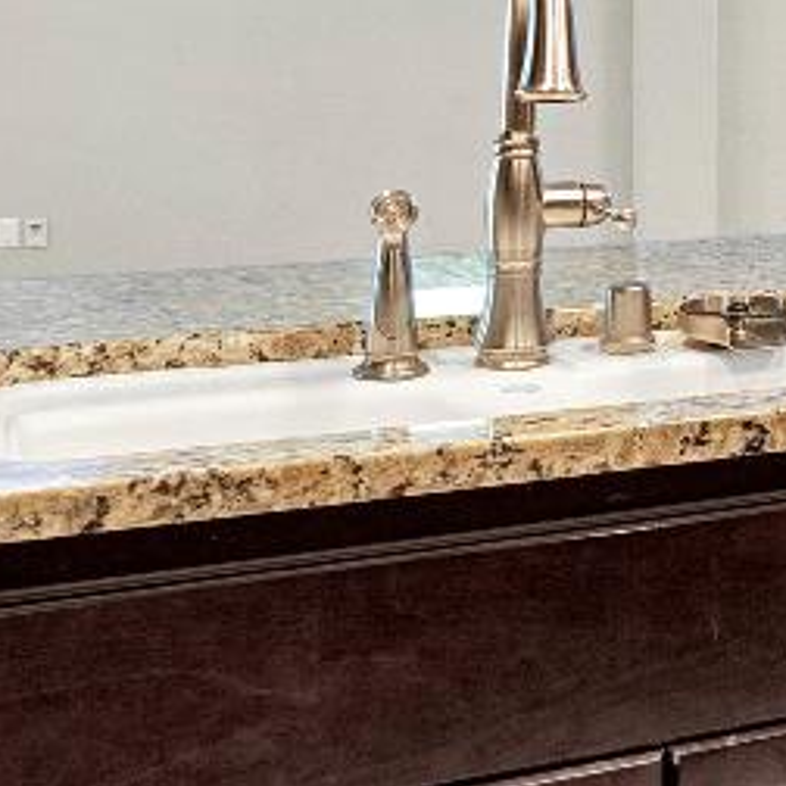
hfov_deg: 18.8
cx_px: 1313
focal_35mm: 76
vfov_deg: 22.1
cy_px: 53
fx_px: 1952
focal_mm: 10
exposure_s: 1/5
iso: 320
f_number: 8
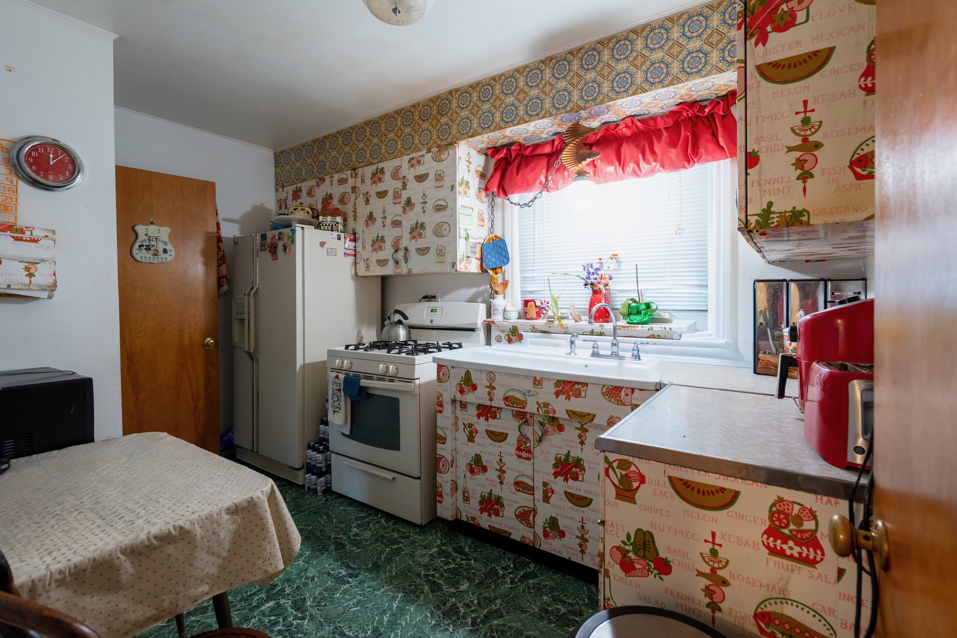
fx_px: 425
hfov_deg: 96.7
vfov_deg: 73.7
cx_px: 478
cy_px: 319
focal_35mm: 16
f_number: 7.1
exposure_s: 1/6
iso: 800
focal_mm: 16
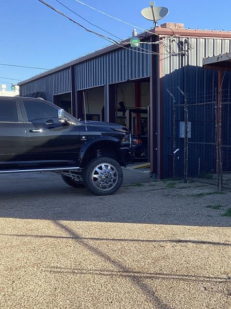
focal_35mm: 50
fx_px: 445
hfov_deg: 27.8
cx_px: 217
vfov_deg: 38.1
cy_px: 182
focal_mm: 3.3
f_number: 2.4
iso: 25
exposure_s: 1/390
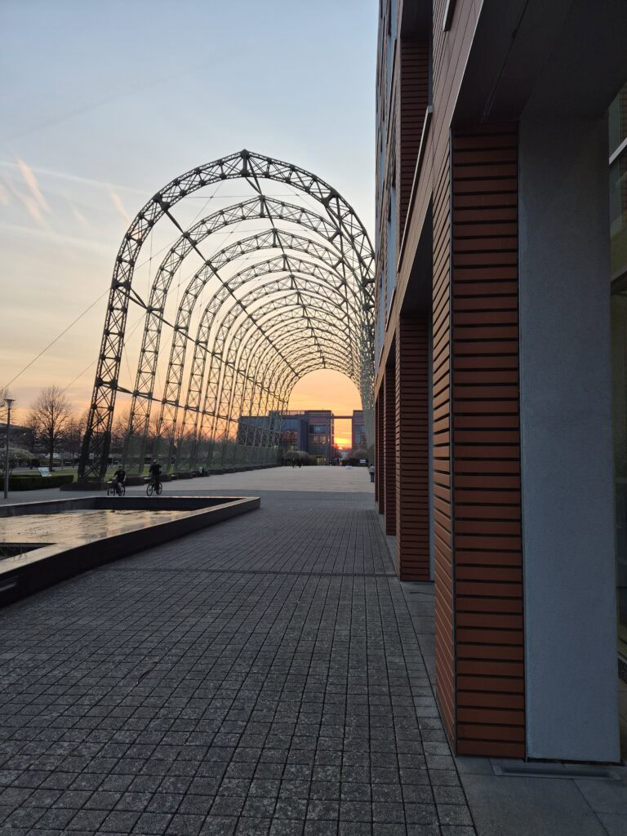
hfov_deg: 58.9
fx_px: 555
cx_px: 314
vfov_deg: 73.9
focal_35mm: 23
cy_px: 418
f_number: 1.8
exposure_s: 1/100
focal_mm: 5.4
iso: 40
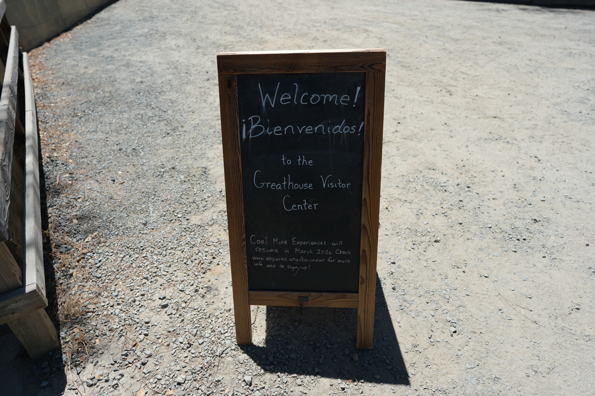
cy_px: 198
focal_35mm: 22
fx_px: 364
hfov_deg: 78.6
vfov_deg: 57.2
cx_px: 298
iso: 100
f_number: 2.8
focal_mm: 22
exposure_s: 1/2000
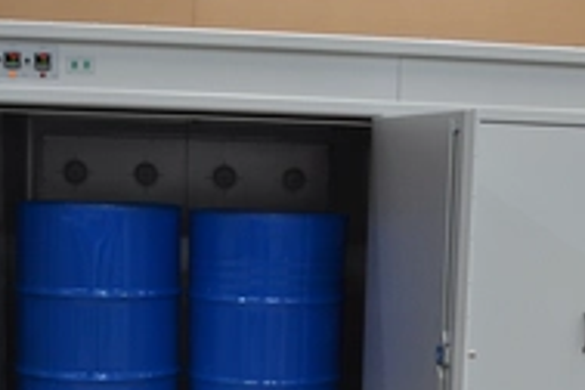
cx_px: 375
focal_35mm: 70
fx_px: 1137
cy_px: 367
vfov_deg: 19.0
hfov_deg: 28.7
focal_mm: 22
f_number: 4
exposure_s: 1/60
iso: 900
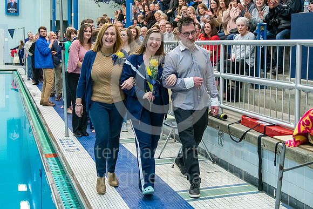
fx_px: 446
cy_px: 71
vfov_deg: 26.2
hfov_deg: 38.7
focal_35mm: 51
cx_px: 155
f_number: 4
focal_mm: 38
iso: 3200
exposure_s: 1/320
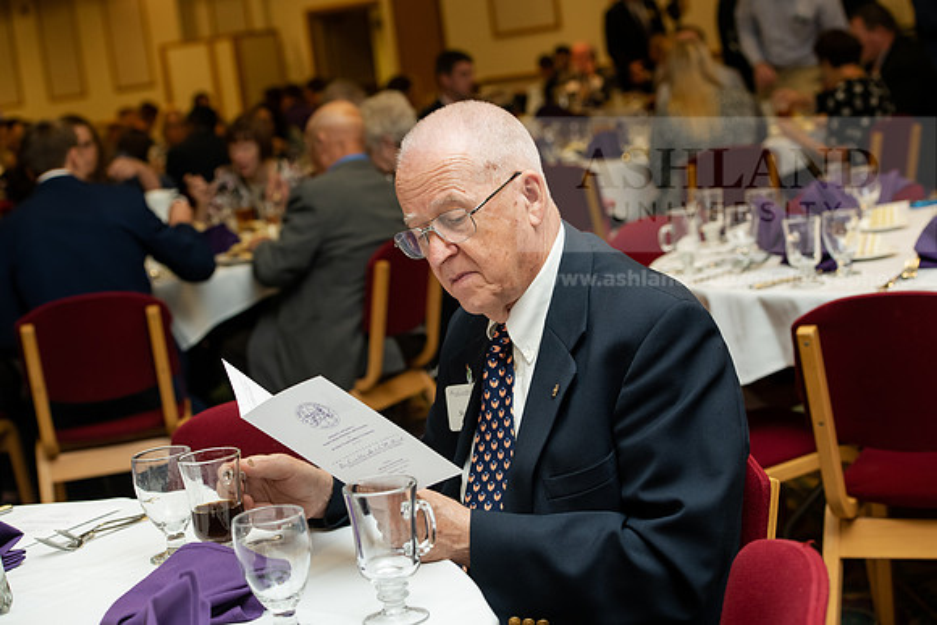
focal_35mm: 70
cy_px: 312
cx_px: 468
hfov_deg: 28.8
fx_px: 1822
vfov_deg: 19.5
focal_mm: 70
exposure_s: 1/160
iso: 1600
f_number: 5.6
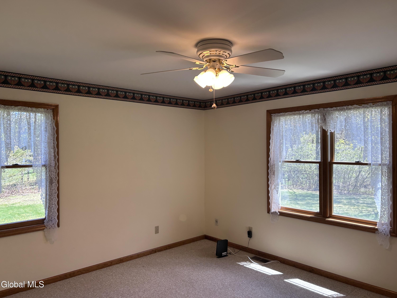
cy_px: 149
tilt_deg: +0.1
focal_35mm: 26
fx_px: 298
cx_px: 198
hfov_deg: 67.3
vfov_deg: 53.1
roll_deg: +0.3
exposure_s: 1/130
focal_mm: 5.7
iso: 32
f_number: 1.5
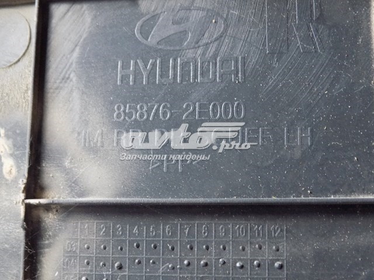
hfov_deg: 36.8
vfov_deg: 28.0
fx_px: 562
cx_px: 187
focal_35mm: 52
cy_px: 140
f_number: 3.9
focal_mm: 9.3
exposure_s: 1/30
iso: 360
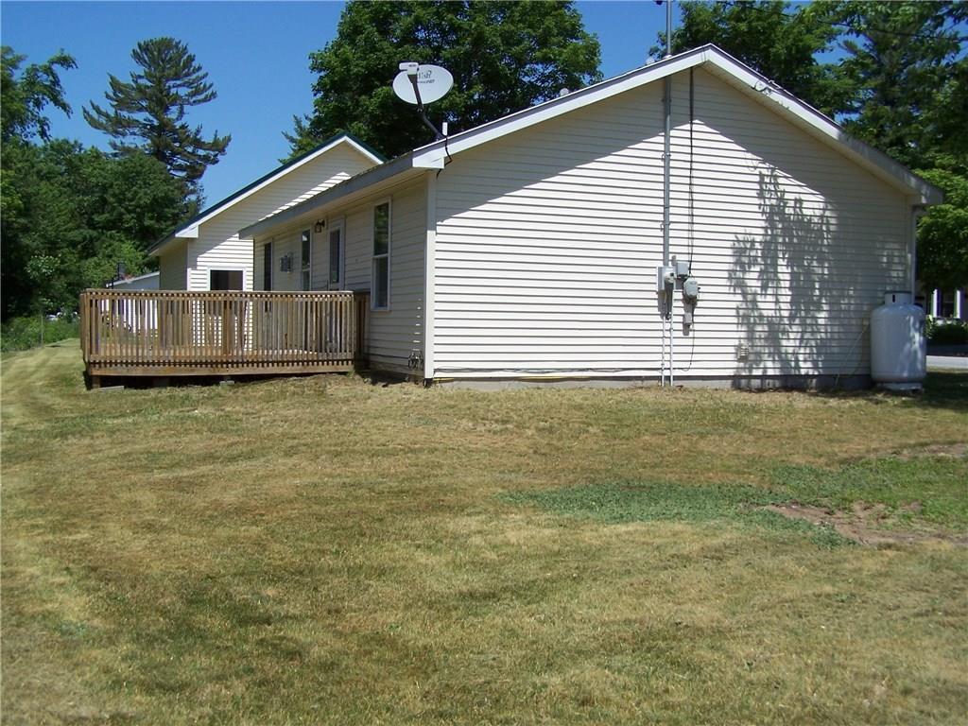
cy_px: 363
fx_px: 1063
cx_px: 484
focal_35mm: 38
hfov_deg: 49.0
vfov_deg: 37.7
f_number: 4
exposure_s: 1/1000
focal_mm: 6.3
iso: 80
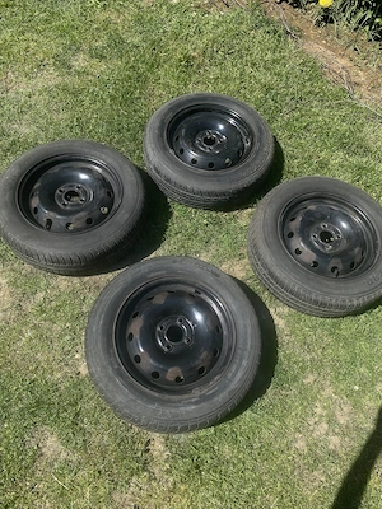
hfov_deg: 53.1
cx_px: 191
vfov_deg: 67.3
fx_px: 383
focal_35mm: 26
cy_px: 254
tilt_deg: -60.6
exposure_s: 1/2410
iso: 32
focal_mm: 4.25
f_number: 1.8
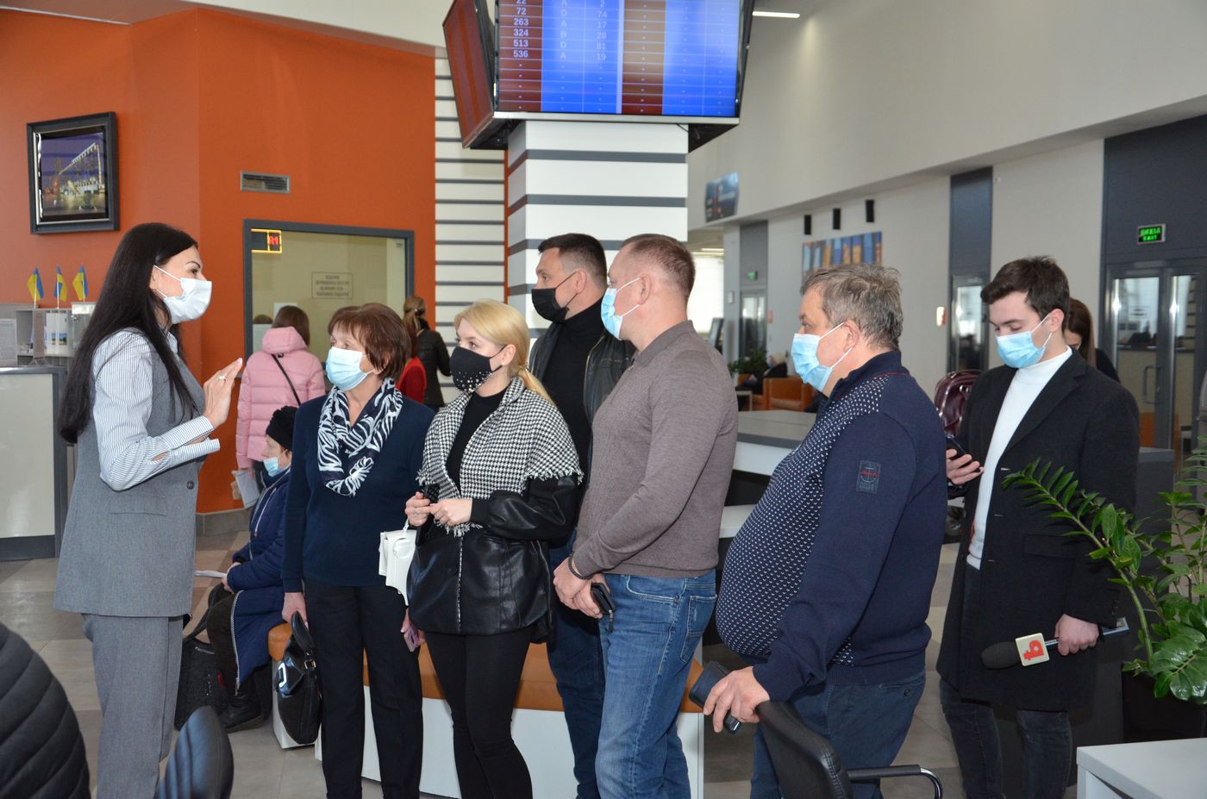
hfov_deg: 51.4
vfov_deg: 35.3
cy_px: 400
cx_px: 604
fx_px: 1255
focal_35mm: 38
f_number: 4
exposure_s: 1/250
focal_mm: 25
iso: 800
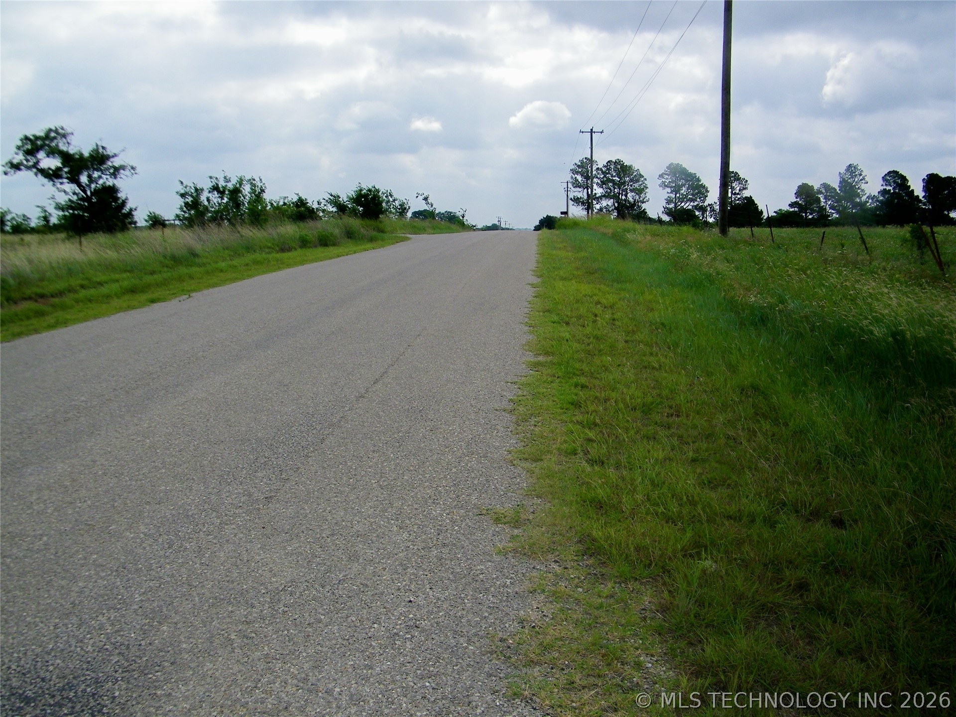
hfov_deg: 60.0
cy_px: 358
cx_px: 478
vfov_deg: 46.8
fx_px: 829
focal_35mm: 30
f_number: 7.2
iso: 80
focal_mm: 5.4
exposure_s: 1/320
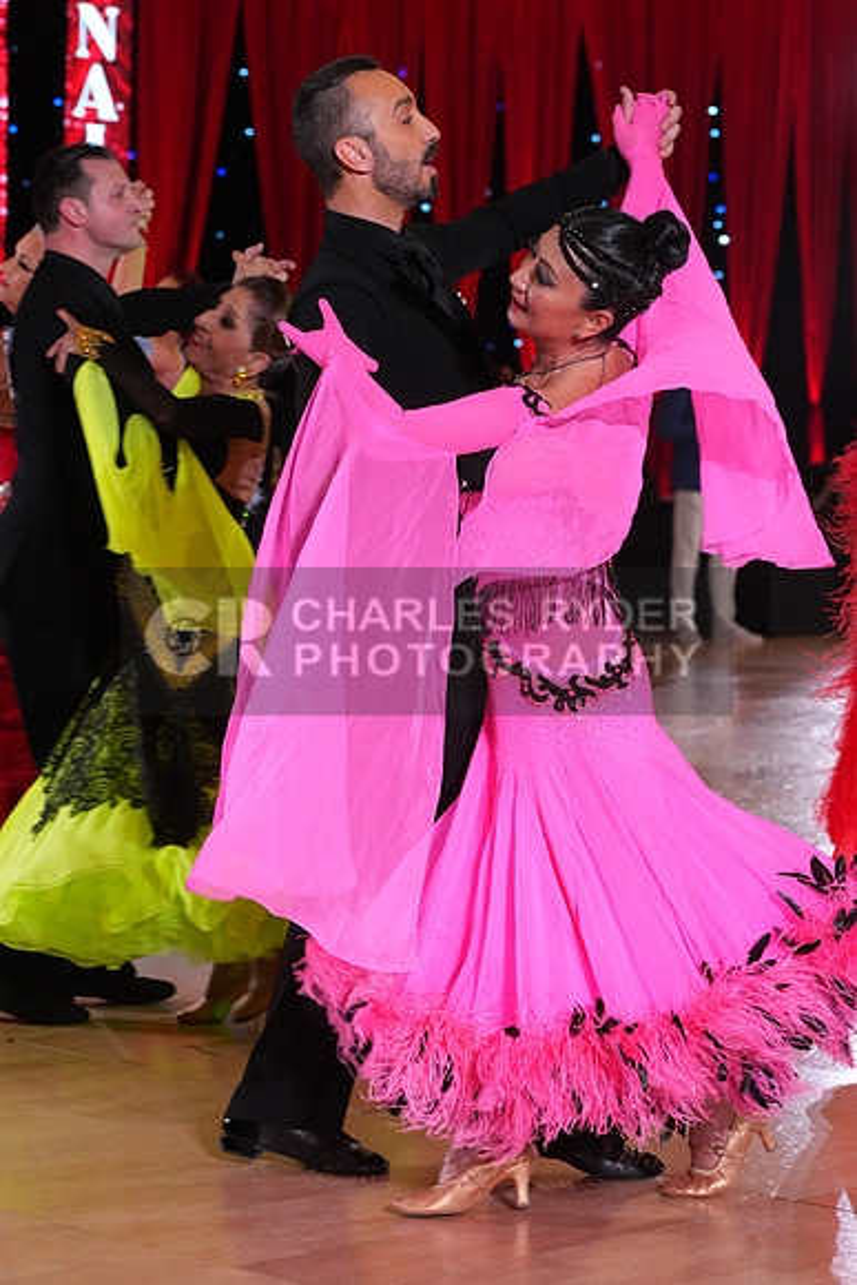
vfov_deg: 21.0
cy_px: 642
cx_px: 428
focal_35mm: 97
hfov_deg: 14.1
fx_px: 3461
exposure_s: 1/250
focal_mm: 97
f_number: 5.6
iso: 3200
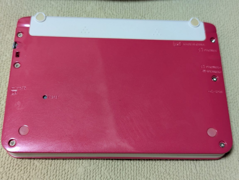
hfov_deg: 39.7
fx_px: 331
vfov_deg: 30.3
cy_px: 90
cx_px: 120
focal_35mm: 48
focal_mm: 6.81
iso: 93
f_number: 1.85
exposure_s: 1/24
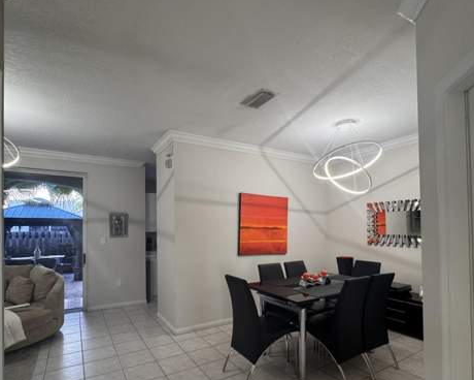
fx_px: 267
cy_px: 226
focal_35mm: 19
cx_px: 228
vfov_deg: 70.2
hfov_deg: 83.2
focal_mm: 2.22
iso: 250
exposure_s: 1/99
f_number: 2.2
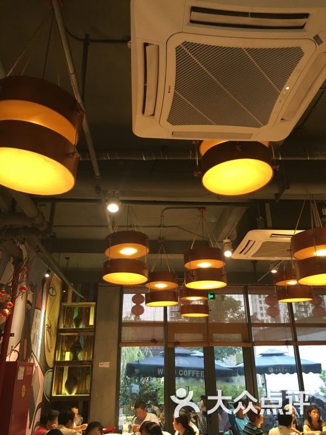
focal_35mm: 29
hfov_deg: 48.2
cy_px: 218
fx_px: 364
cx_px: 163
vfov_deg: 61.7
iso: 200
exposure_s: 1/20
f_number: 2.2
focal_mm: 4.15
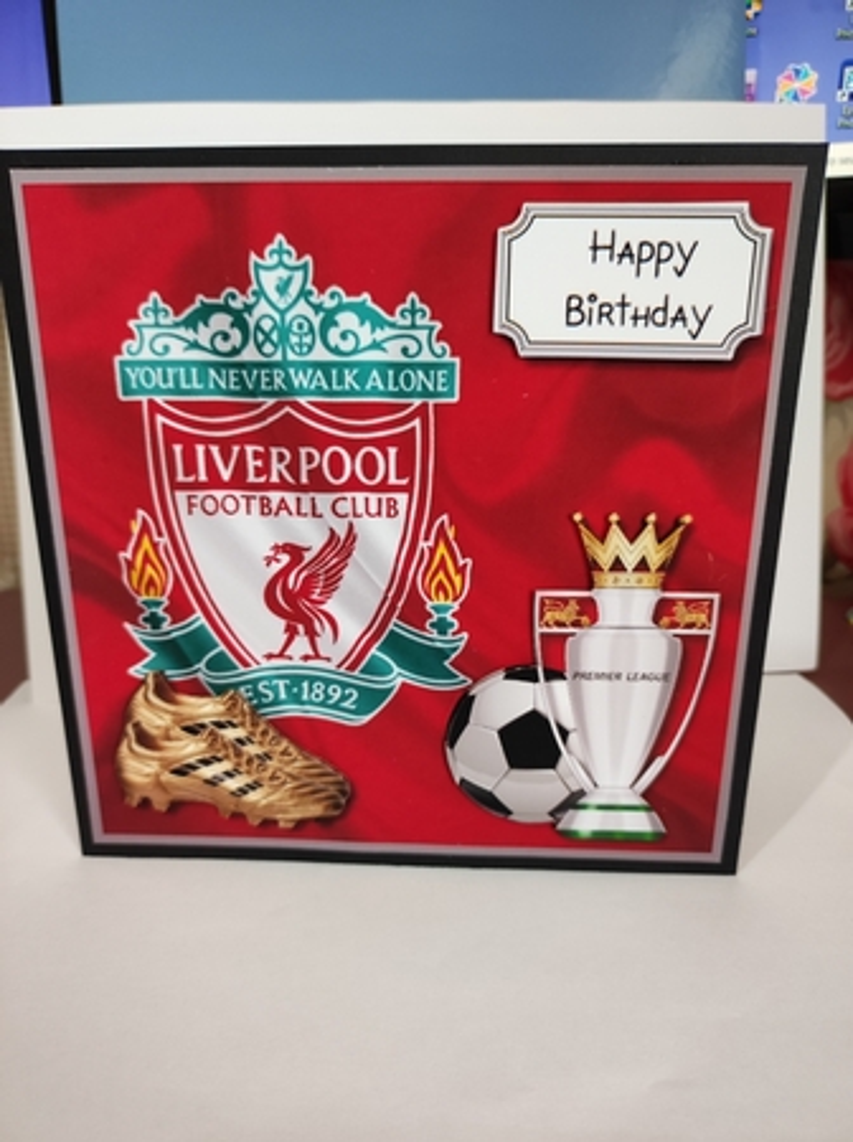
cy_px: 571
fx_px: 824
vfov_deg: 69.5
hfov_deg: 54.7
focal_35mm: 25
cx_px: 426
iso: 753
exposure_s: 1/50
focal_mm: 4.7
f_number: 1.79
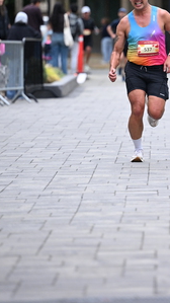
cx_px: 173
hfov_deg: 4.2
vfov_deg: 7.5
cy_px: 92
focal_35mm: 289
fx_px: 2318
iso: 1250
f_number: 2.8
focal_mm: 150
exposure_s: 1/2500
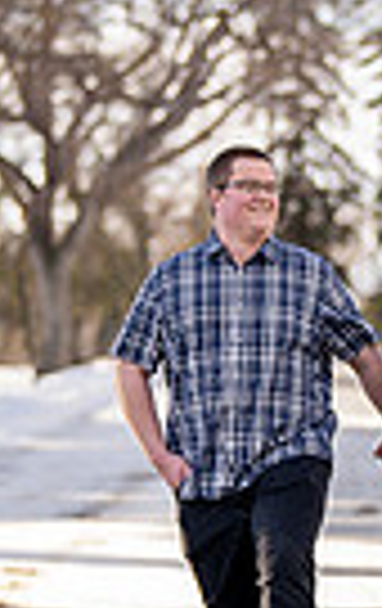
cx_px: 281
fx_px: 4225
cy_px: 360
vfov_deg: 8.2
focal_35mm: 255
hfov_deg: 5.2
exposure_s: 1/6400
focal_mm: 50
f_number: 1.2
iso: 200
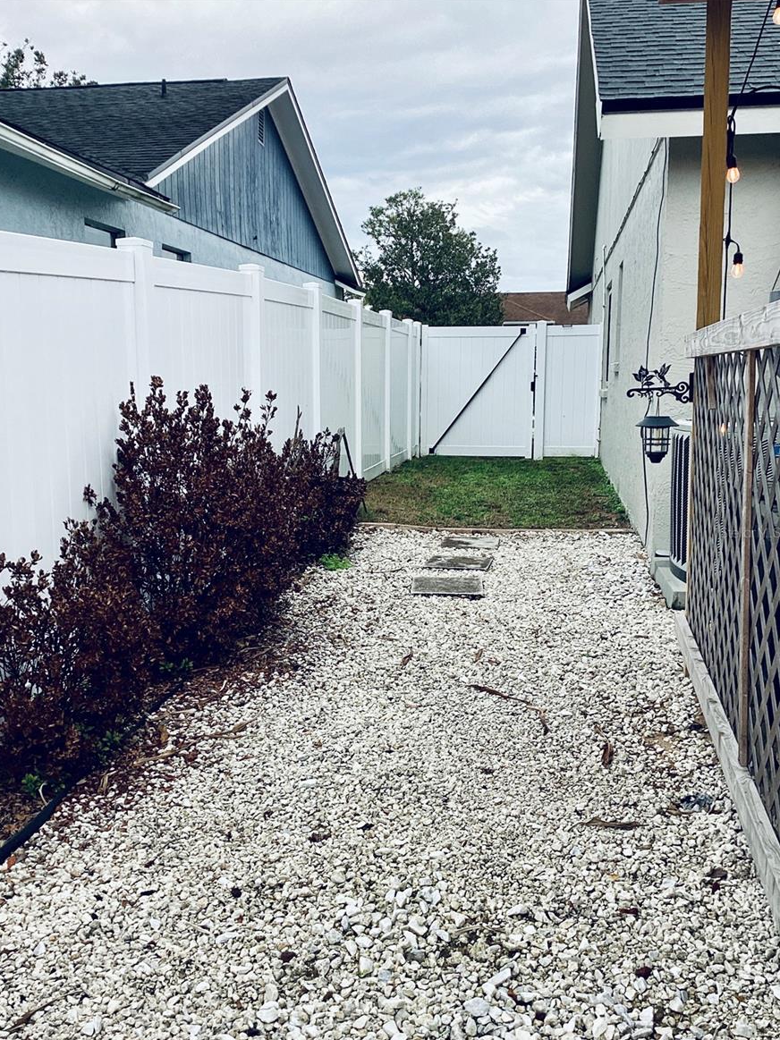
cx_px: 381
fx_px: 962
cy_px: 532
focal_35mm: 32
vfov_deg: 56.8
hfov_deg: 44.2
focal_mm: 3.3
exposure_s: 1/148
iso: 25
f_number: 2.4
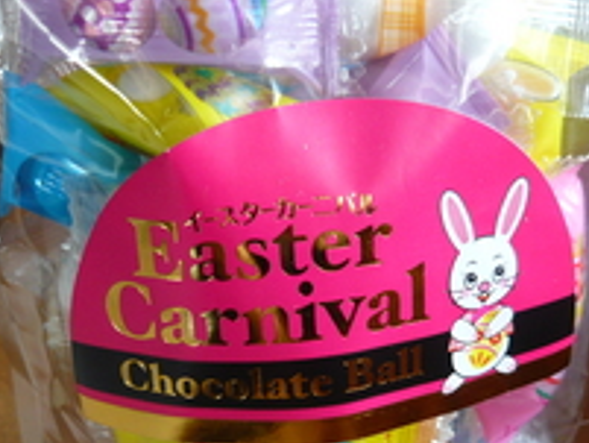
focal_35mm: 69
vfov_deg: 21.2
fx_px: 1175
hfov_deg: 28.1
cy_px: 310
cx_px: 337
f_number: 2.8
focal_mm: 5.5
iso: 100
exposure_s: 1/40
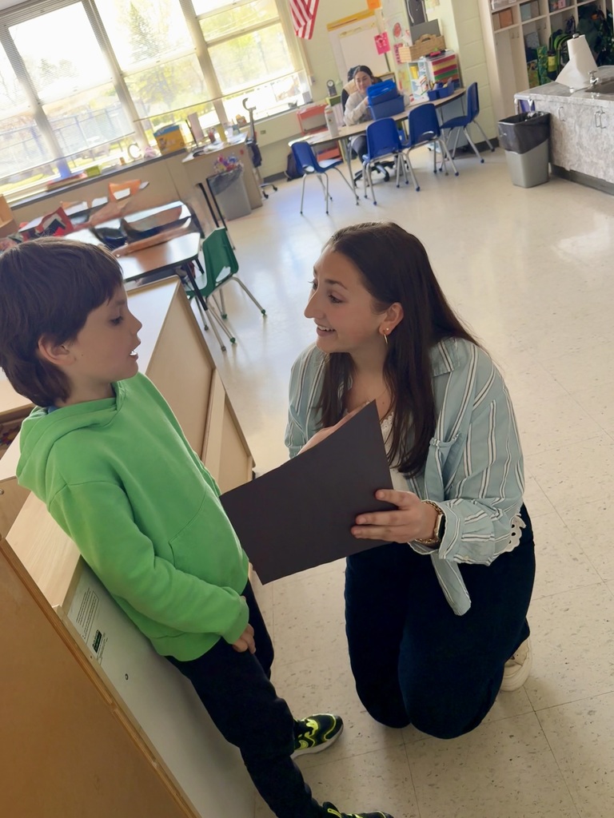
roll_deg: +19.3
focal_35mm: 24
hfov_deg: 56.8
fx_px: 568
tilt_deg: -27.7
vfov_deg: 71.6
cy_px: 409
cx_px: 307
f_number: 1.78
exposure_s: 1/61
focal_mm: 6.76
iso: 200
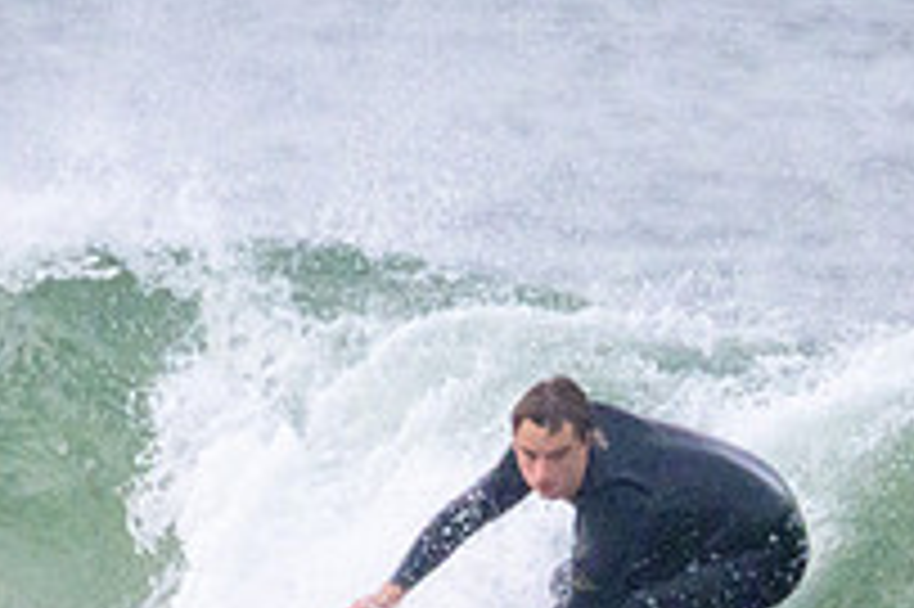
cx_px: 520
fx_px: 68341
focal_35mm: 2694
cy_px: 662
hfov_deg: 0.8
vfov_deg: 0.5
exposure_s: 1/3200
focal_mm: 800
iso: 3600
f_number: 11
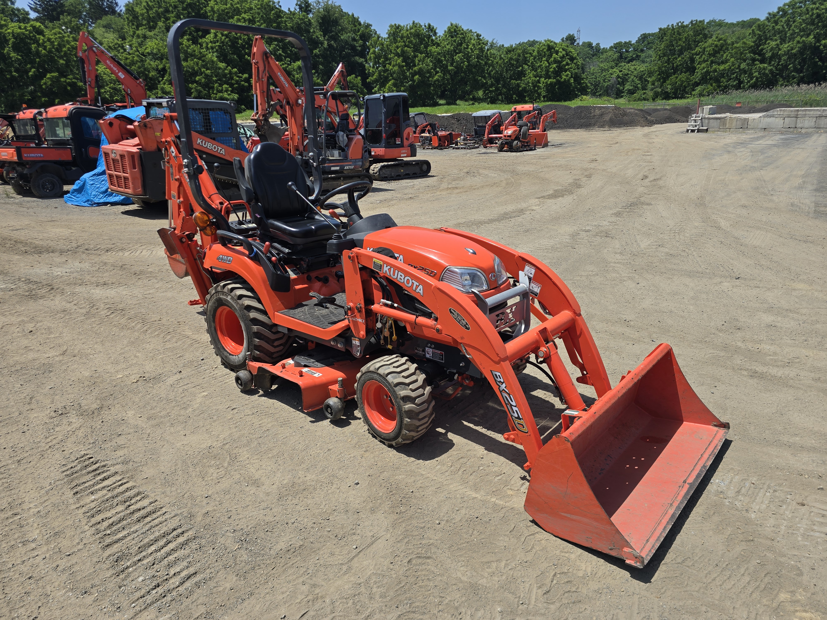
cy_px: 310
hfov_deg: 73.9
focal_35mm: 23
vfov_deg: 58.9
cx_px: 414
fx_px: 549
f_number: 1.7
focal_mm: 6.3
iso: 12
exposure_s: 1/1038
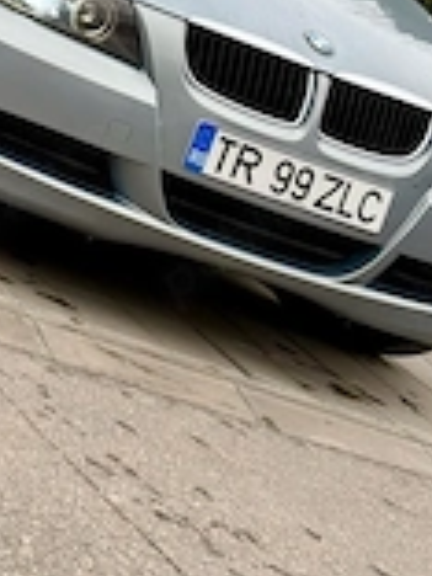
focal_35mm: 133
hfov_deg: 11.1
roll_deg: -22.0
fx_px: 2213
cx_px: 66
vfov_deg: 14.5
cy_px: -33
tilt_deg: -2.7
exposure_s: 1/740
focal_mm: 5.96
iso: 50
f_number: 1.6
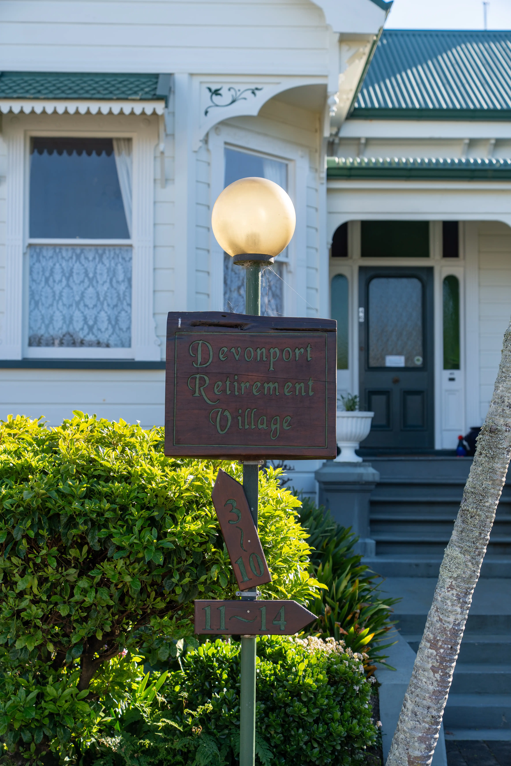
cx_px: 256
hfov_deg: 23.0
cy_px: 383
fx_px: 1256
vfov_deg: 33.9
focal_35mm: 59
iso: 160
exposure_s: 1/640
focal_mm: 59
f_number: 3.2
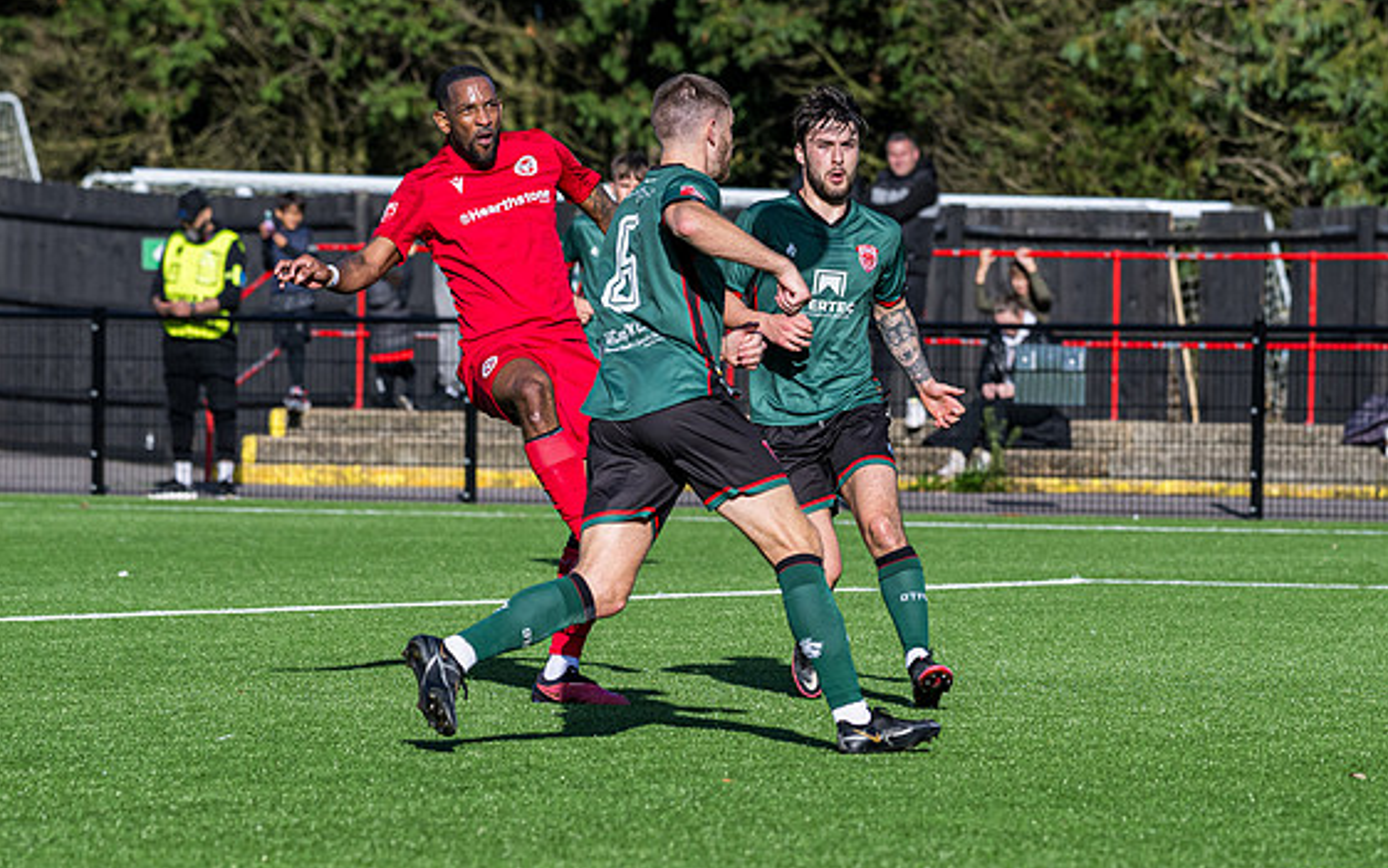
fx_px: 11125
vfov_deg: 4.5
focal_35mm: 294
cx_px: 583
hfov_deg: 7.1
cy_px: 757
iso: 200
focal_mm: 135
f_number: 4
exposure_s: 1/3200
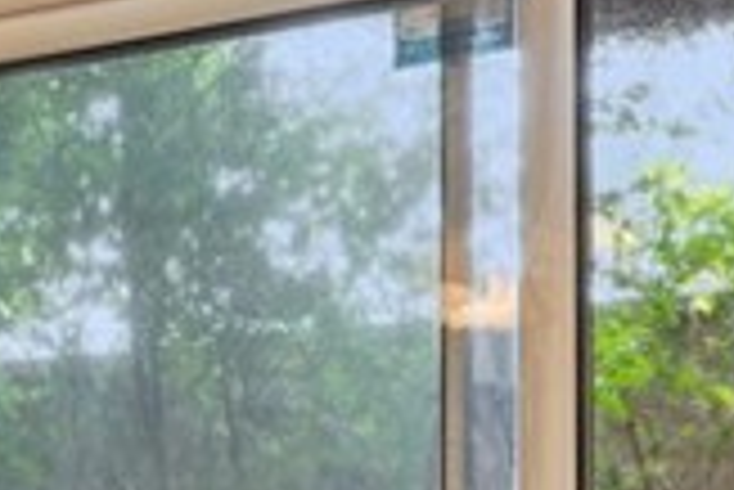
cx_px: -504
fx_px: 2492
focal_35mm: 122
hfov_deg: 15.0
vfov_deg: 10.8
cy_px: 746
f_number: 13
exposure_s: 1.6
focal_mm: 19.5
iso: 100
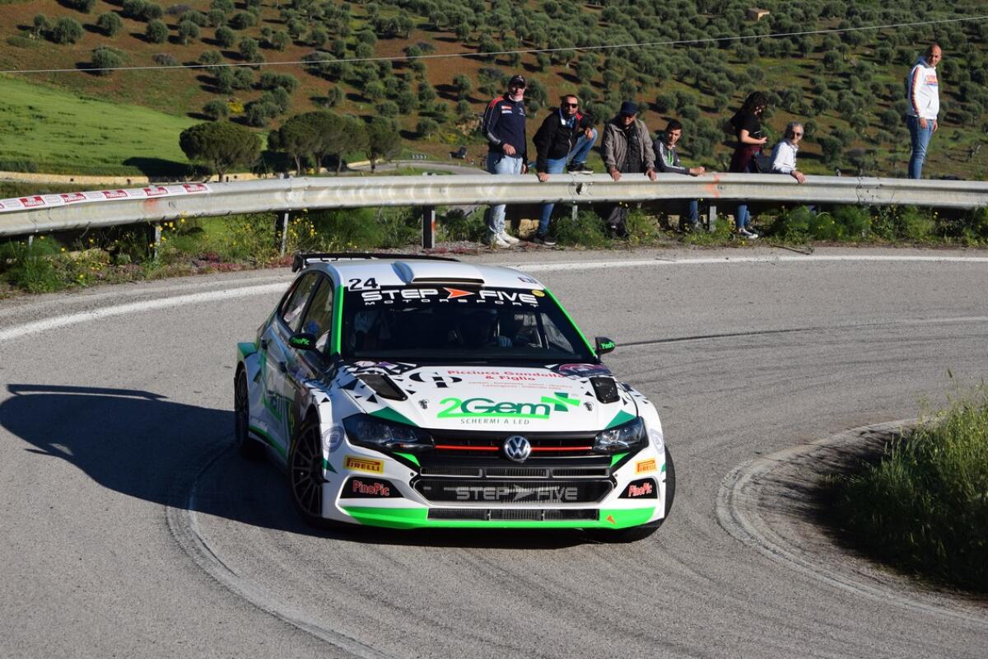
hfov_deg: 17.5
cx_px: 494
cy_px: 330
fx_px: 3211
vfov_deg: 11.7
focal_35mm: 117
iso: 400
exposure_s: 1/2000
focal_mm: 78
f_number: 8
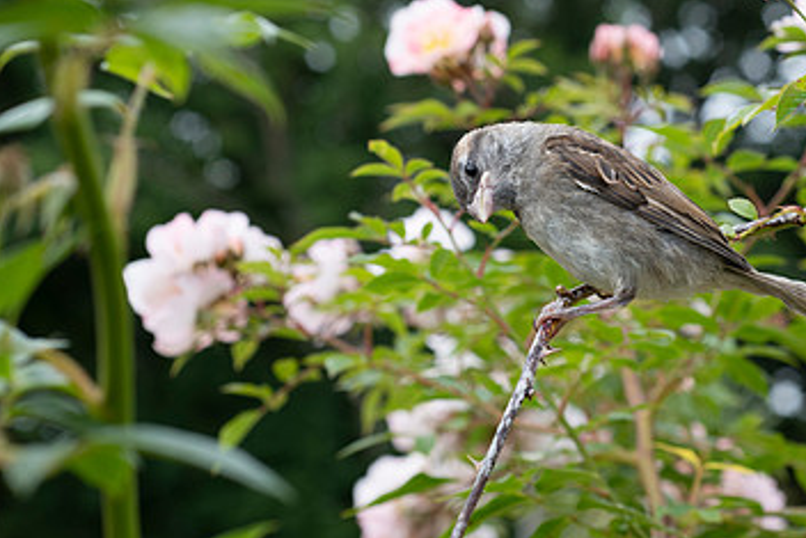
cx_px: 582
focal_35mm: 99
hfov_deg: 20.5
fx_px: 2217
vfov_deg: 13.8
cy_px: 198
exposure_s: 1/250
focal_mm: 60
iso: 200
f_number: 8
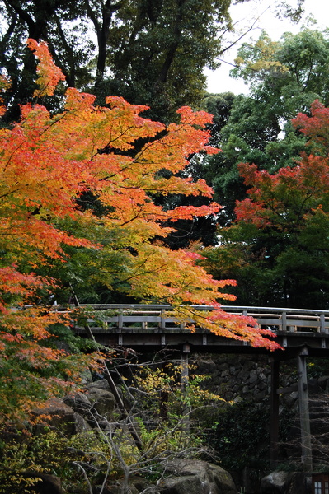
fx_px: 865
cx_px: 164
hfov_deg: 21.5
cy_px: 247
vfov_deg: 31.9
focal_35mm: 63
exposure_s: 1/125
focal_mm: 42
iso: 200
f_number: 5.3
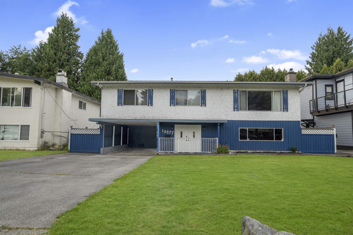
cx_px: 176
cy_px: 118
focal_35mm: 22
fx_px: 216
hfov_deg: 78.6
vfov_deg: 57.2
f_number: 8
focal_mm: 22
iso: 200
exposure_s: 1/30
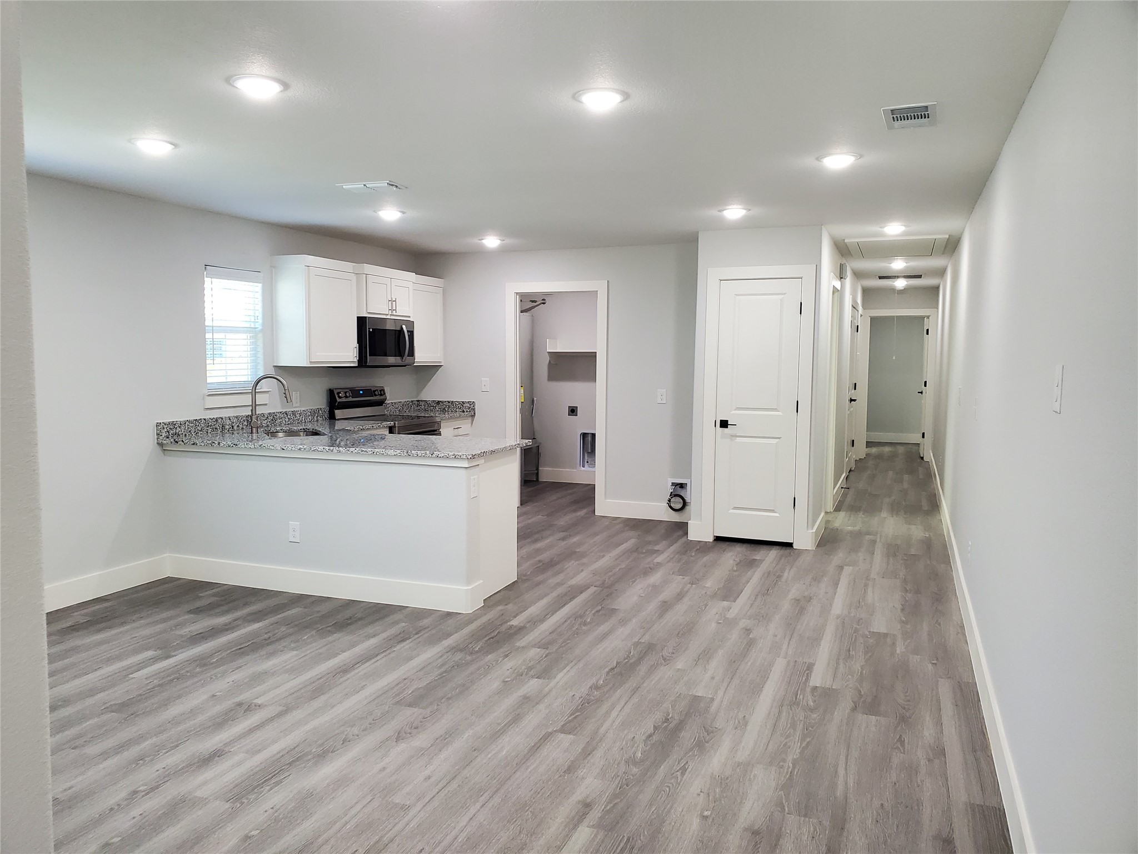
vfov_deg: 53.1
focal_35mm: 26
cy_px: 427
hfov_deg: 67.3
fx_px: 855
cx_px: 569
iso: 320
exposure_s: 1/120
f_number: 2.4
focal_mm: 4.3
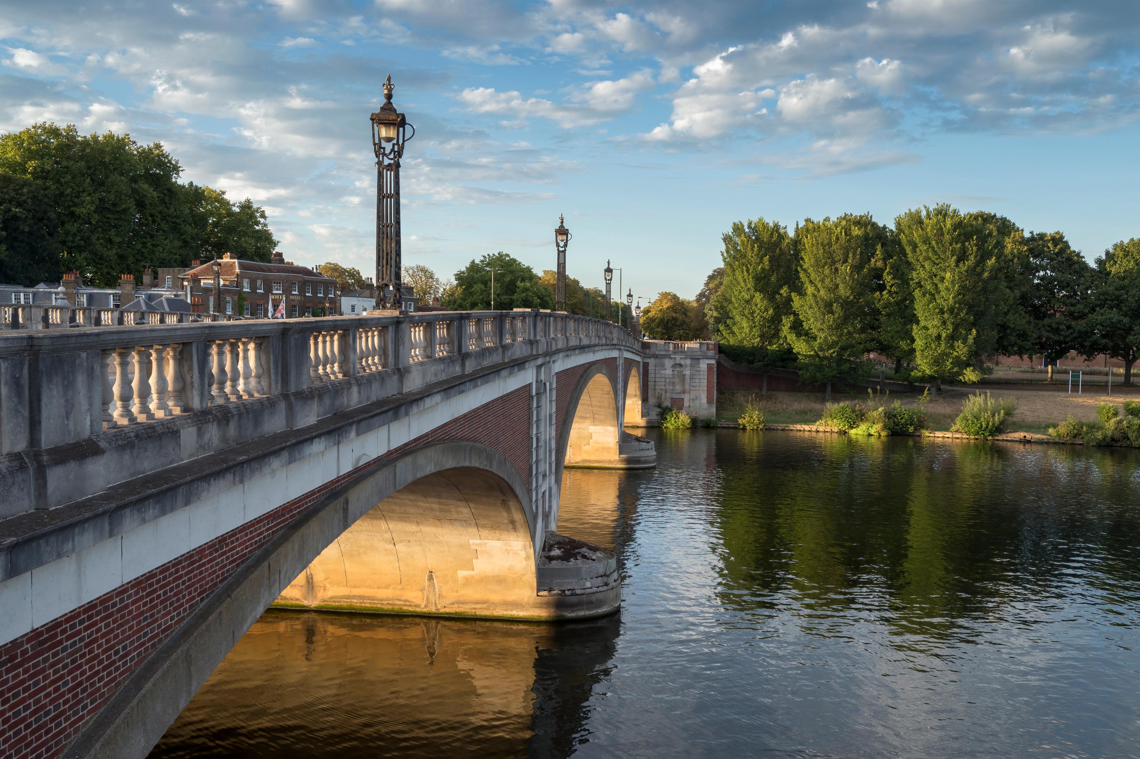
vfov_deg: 37.8
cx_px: 570
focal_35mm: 35
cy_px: 380
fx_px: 1108
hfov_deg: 54.5
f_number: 10
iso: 1000
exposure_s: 1/250
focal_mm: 35
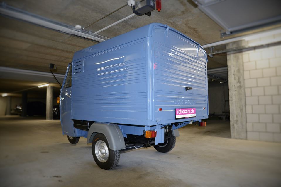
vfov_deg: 53.2
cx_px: 140
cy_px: 94
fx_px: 187
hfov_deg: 73.7
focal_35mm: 24
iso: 560
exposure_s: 1/60
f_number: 4
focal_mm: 24
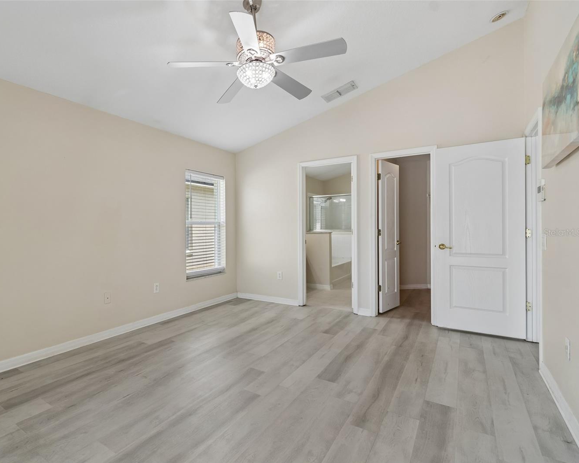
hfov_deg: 88.6
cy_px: 232
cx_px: 233
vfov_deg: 77.0
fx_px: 291
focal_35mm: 17
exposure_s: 1/30
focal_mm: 10
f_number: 7.1
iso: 100
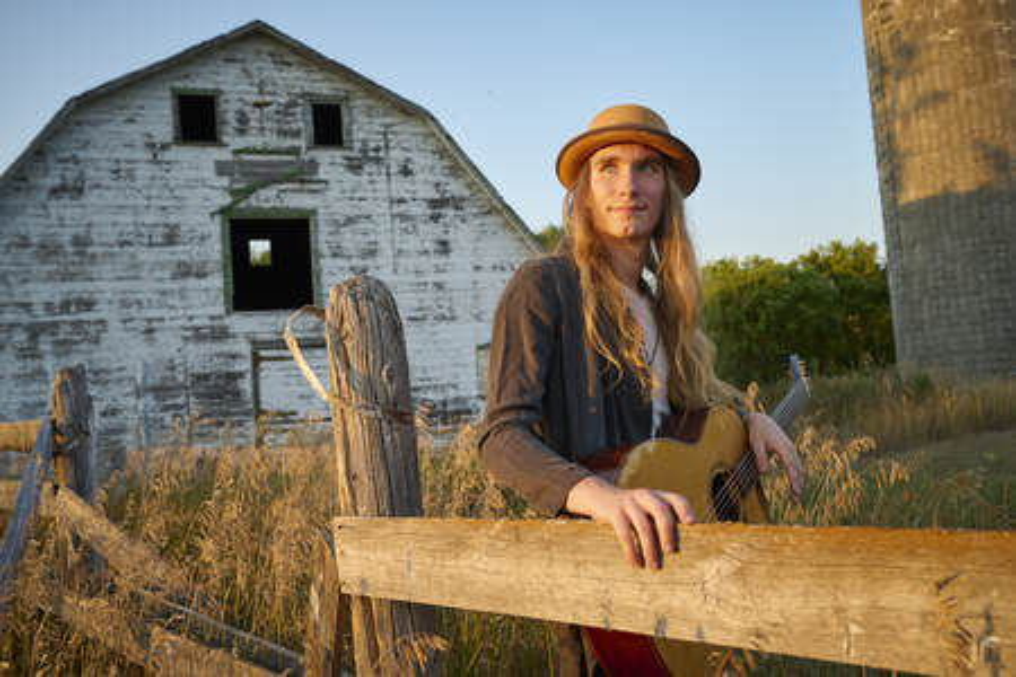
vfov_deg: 43.6
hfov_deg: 61.9
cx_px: 508
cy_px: 338
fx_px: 847
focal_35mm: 30
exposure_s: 1/320
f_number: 5
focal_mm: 30
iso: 320
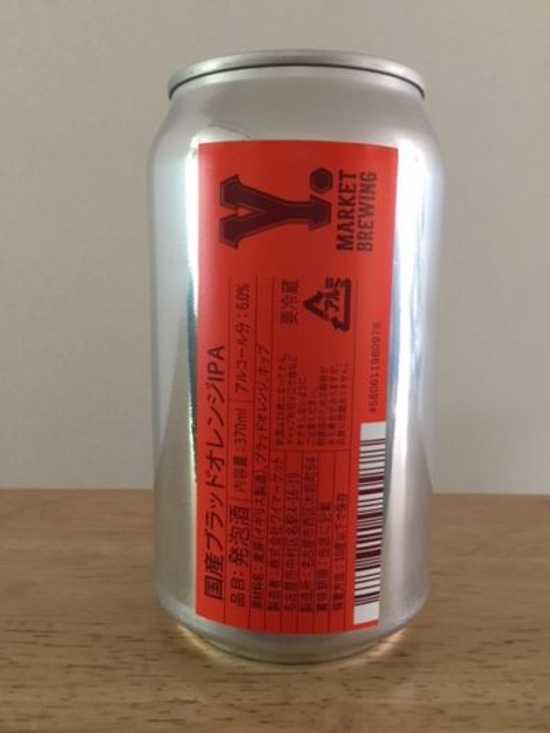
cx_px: 275
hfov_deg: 45.5
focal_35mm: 31
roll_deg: +0.1
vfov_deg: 58.3
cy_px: 366
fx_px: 656
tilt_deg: -8.1
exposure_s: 1/30
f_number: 2.4
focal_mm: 3.3
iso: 200
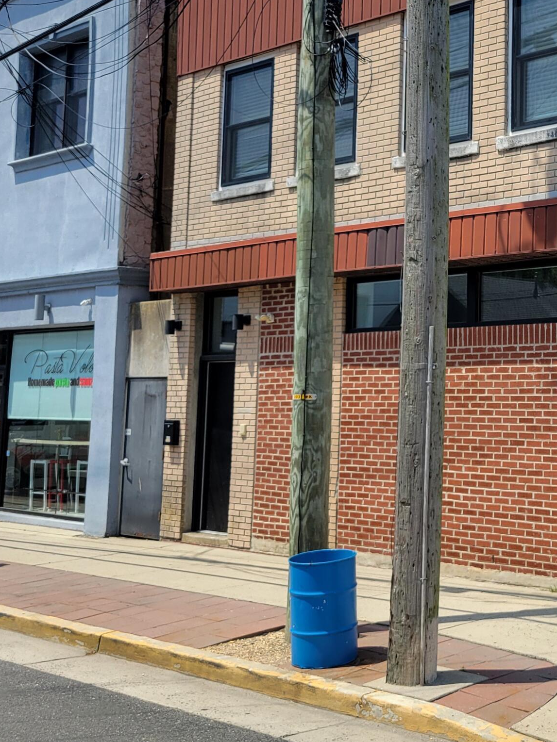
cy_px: 262
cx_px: 591
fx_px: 1094
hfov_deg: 26.6
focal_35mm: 51
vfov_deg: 37.2
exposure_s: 1/2077
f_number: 1.8
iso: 40
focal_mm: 5.4
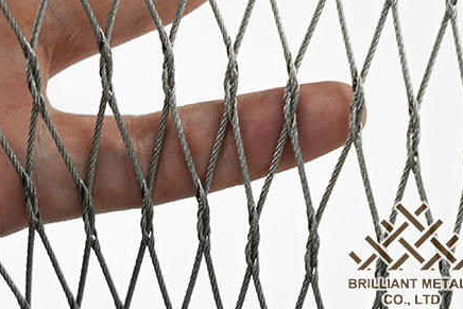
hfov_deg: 12.4
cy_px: -106
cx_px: 195
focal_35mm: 166
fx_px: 2138
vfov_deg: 8.1
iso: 100
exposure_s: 1/500
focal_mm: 53.7
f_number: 4
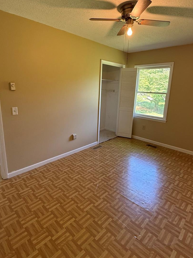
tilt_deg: -11.1
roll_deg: -2.3
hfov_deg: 66.0
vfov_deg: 81.6
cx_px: 95
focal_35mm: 20
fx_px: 149
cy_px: 120
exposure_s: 1/120
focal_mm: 2.22
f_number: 2.2
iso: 320
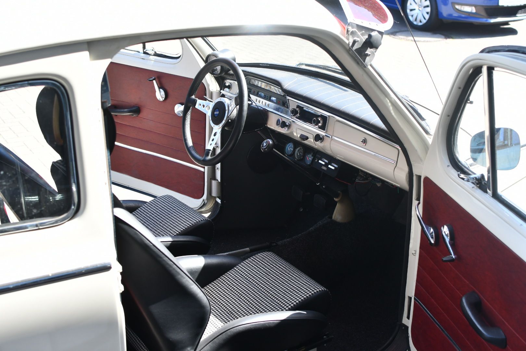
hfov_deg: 38.2
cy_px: 176
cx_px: 263
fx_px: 760
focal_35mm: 52
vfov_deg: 26.0
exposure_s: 1/250
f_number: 5
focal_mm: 35
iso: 400
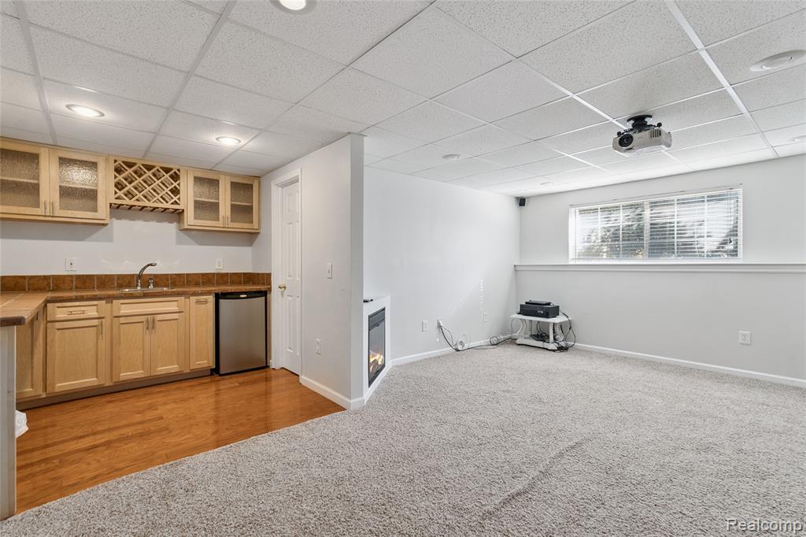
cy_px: 268
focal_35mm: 15
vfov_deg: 77.3
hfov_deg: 100.4
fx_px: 336
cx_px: 403
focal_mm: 10
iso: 400
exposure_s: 1/20
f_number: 8
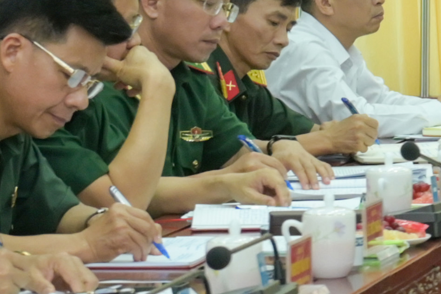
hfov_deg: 6.0
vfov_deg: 4.1
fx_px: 4054
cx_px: 1074
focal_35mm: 331
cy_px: 39
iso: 2000
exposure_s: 1/100
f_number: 5.6
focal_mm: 52
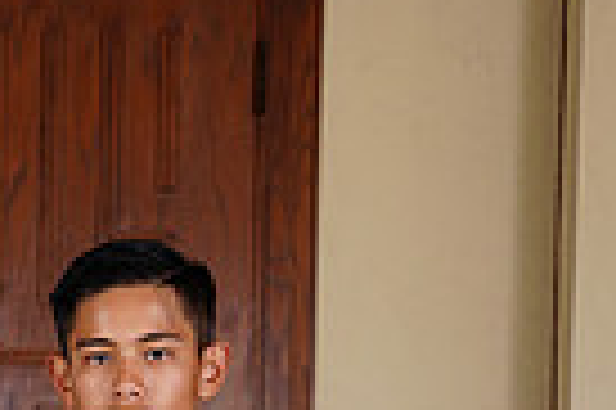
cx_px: -265
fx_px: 5076
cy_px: 804
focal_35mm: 297
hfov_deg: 6.9
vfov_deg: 4.6
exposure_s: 1/200
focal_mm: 70
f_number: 6.3
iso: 200
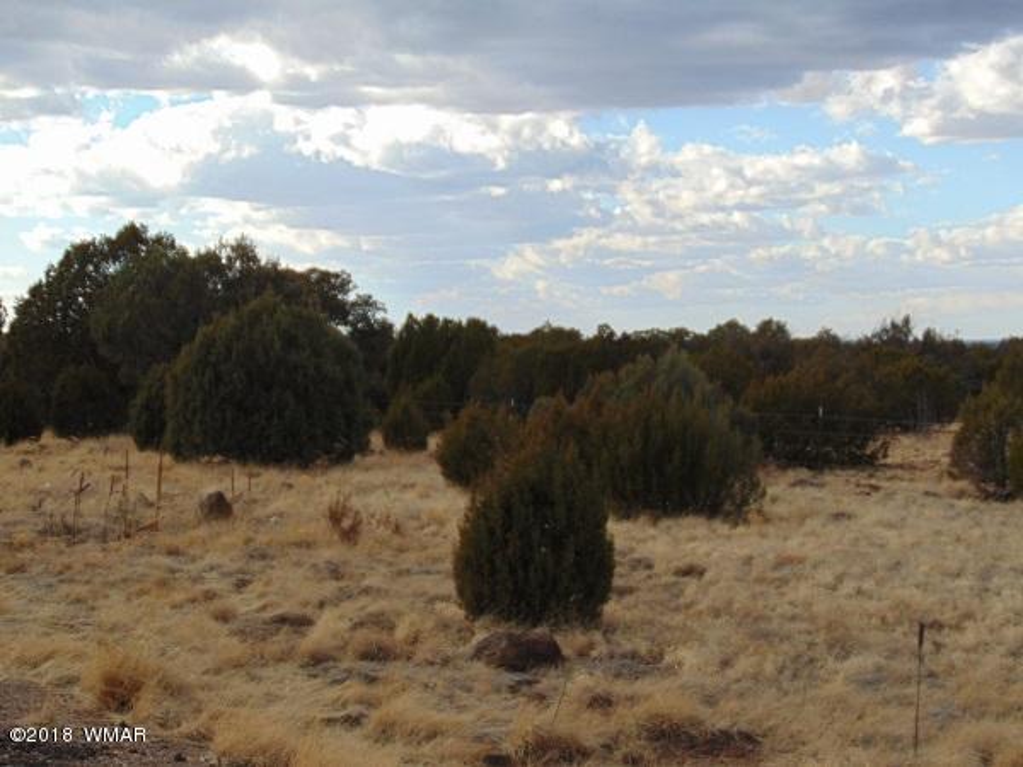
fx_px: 2098
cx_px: 512
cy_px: 384
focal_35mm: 71
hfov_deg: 27.4
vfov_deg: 20.7
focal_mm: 12.8
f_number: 3.7
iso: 80
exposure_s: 1/640
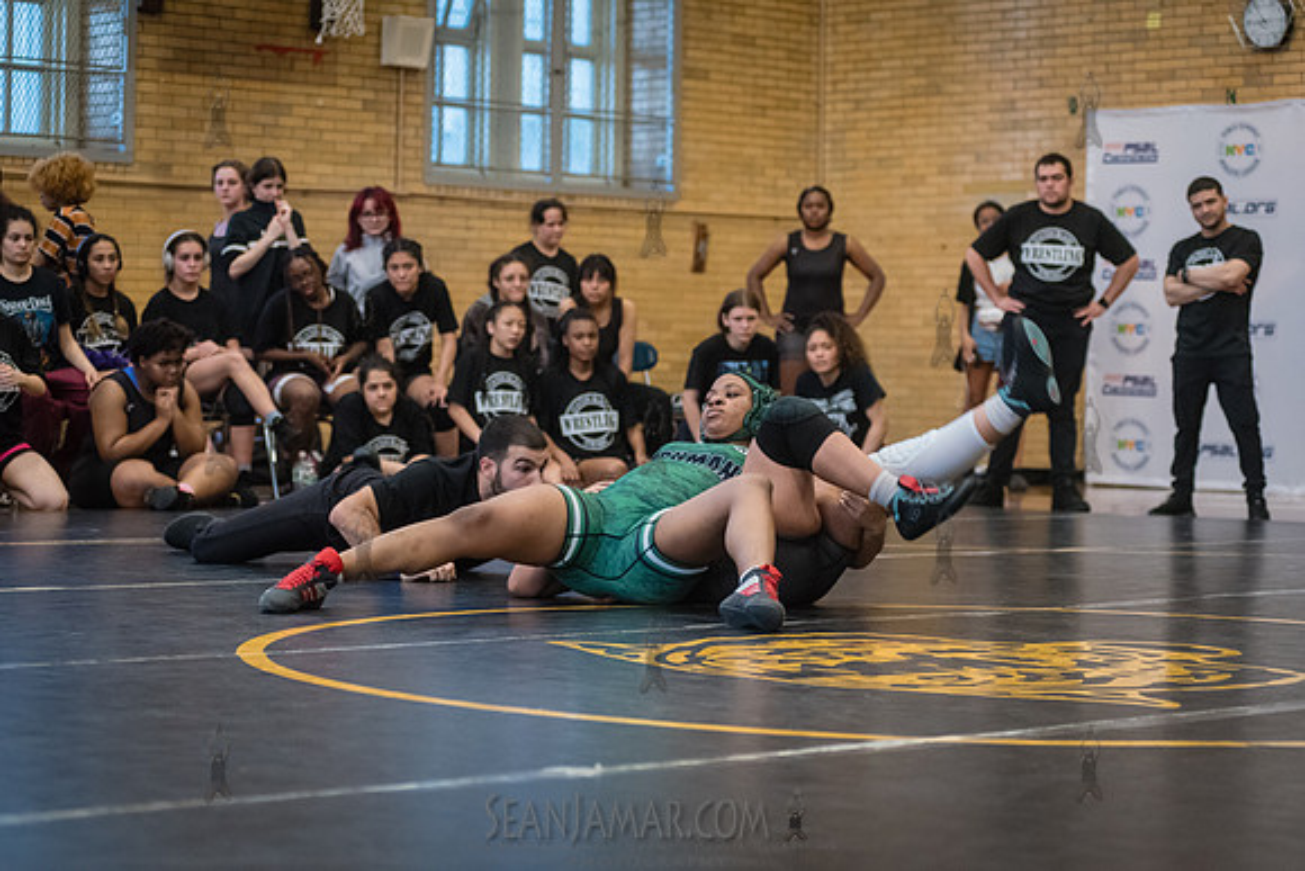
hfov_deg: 23.2
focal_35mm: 88
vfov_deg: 15.6
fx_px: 3177
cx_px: 652
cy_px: 436
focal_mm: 86
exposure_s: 1/250
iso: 5000
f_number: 3.5
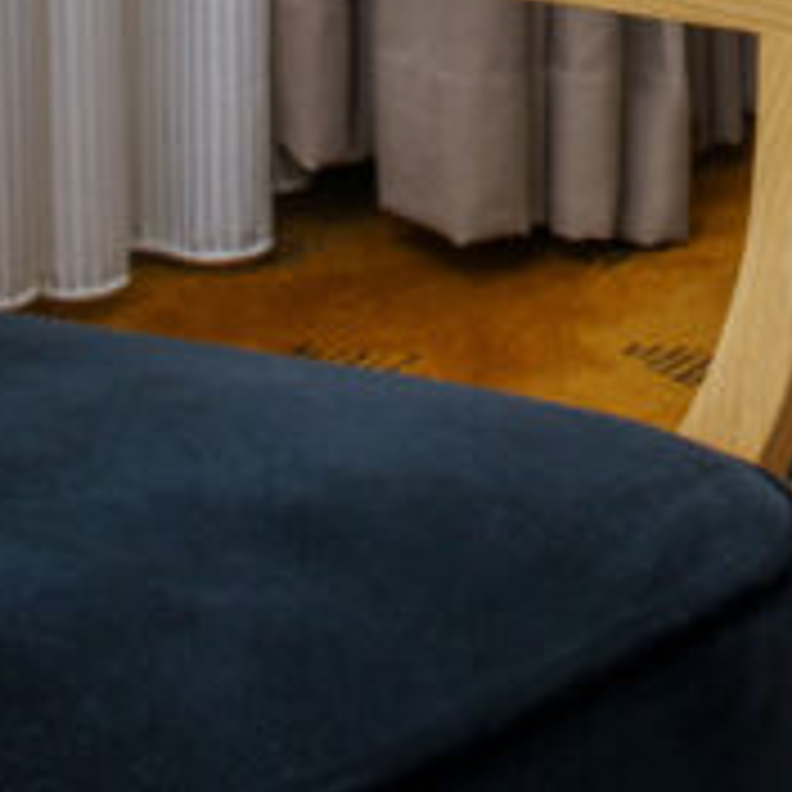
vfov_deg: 7.6
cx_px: 1444
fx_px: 5747
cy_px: -623
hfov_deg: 7.6
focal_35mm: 222
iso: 320
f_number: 11
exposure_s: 1/6
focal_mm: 45
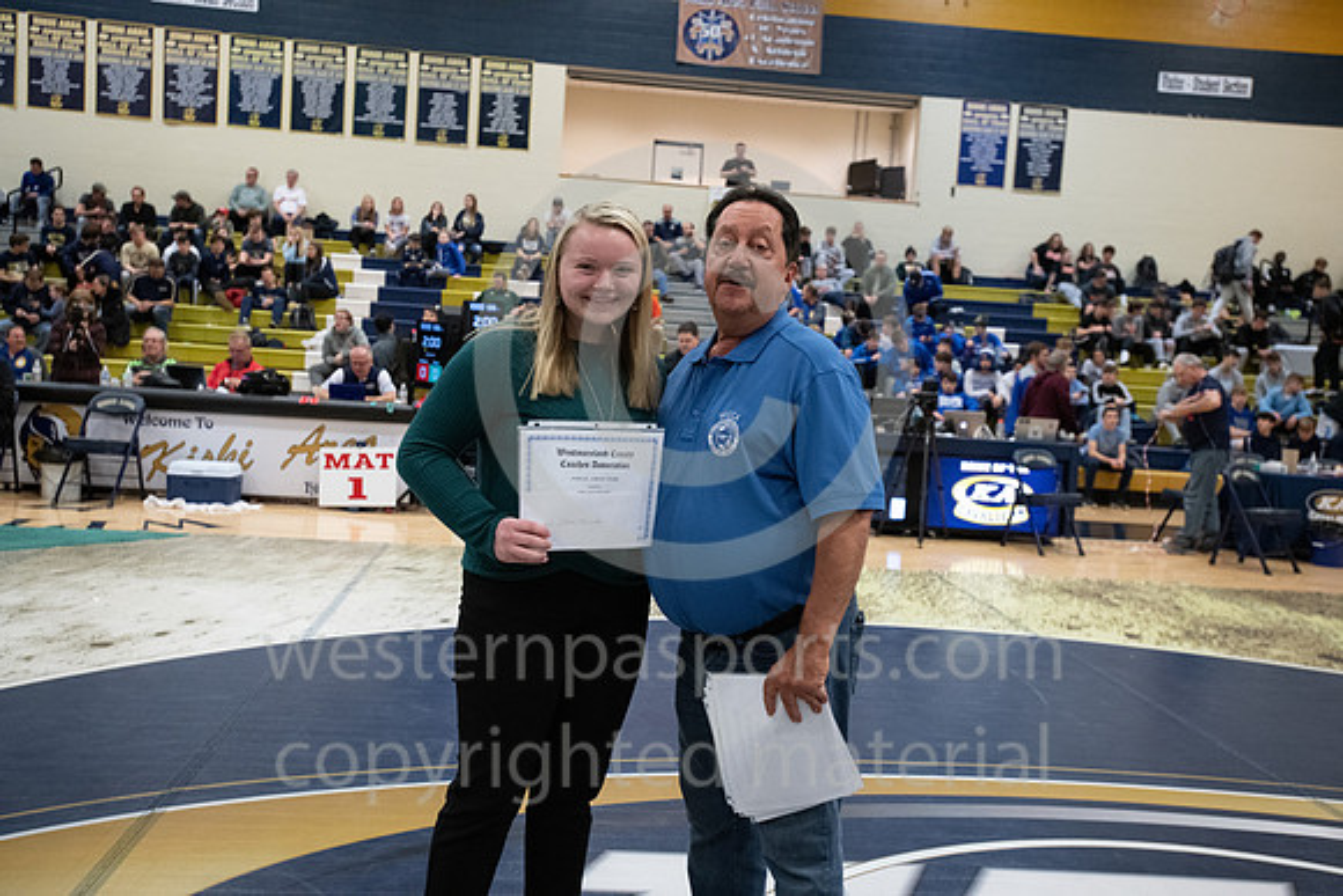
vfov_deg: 37.9
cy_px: 448
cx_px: 672
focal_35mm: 35
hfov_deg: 54.4
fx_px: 1306
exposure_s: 1/160
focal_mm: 35
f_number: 5.6
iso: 5000
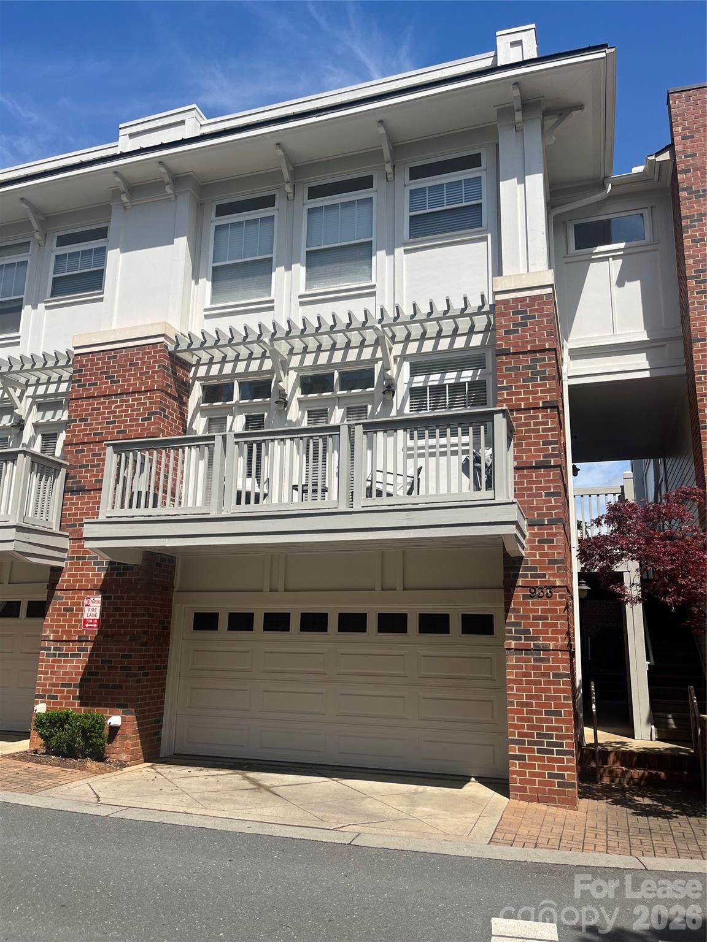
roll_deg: -0.8
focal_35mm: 26
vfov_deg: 67.3
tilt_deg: +13.5
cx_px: 354
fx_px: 708
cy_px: 471
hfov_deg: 53.1
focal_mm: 5.1
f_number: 1.6
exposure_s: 1/4149
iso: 50
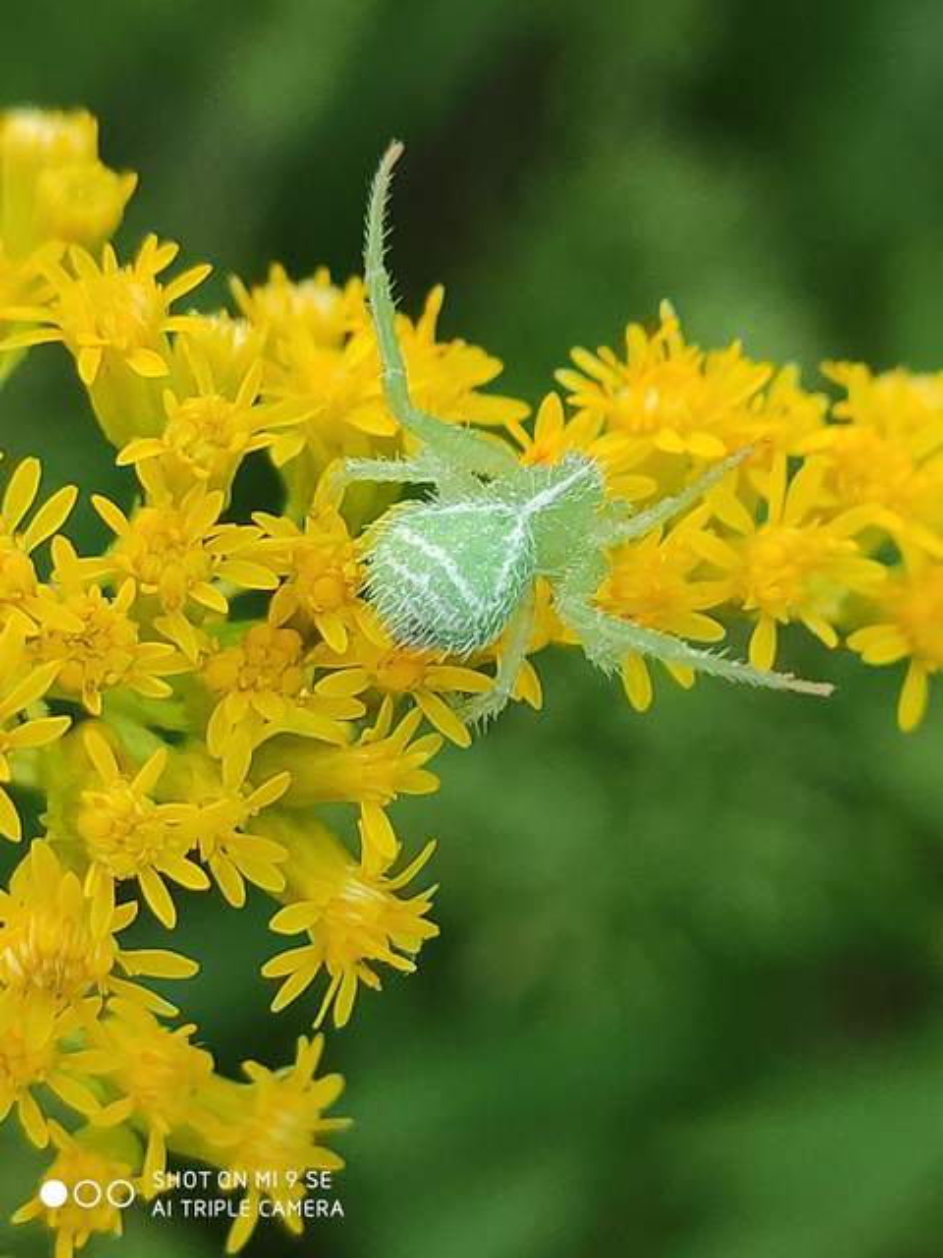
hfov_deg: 53.1
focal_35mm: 26
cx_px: 472
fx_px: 944
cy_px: 629
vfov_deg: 67.3
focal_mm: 4.77
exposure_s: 1/120
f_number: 1.75
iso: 306
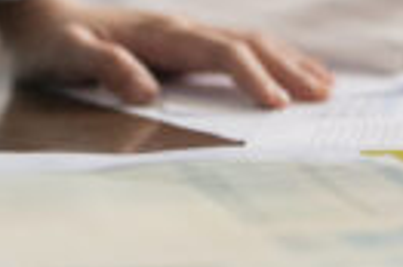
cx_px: 498
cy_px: -203
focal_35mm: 249
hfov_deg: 8.2
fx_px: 2784
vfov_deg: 5.4
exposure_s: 1/2000
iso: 640
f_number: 1.2
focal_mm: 50
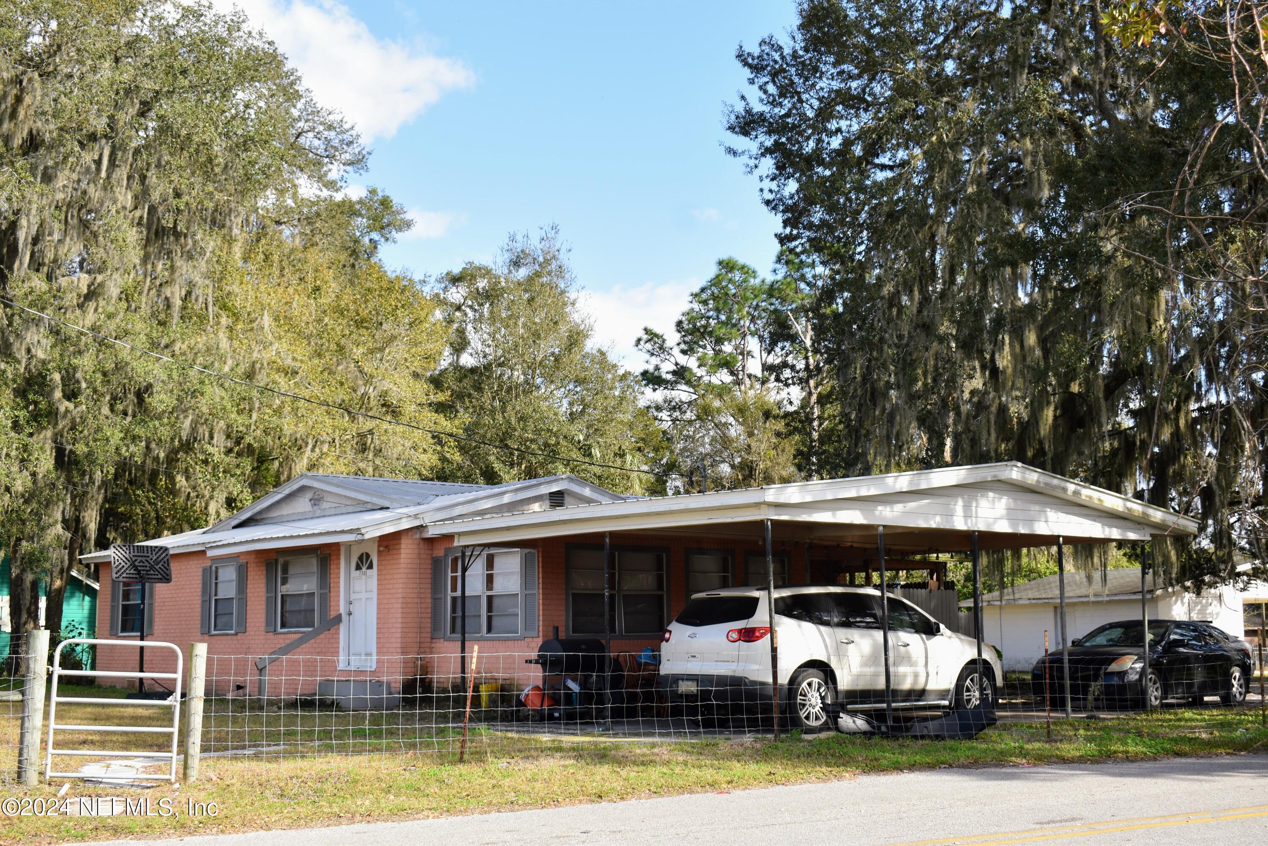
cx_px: 634
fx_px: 1532
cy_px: 423
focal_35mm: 44
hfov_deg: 45.0
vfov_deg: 30.8
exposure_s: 1/200
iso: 100
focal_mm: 29
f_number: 6.3
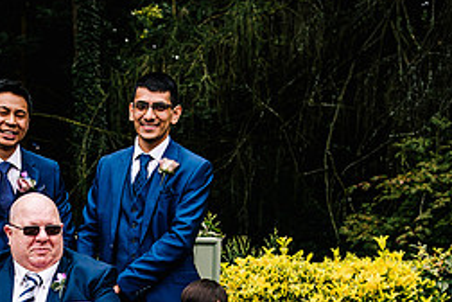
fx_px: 1029
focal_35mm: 82
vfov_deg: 16.2
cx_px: 54
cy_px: 321
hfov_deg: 24.1
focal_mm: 35
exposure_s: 1/500
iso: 200
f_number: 4
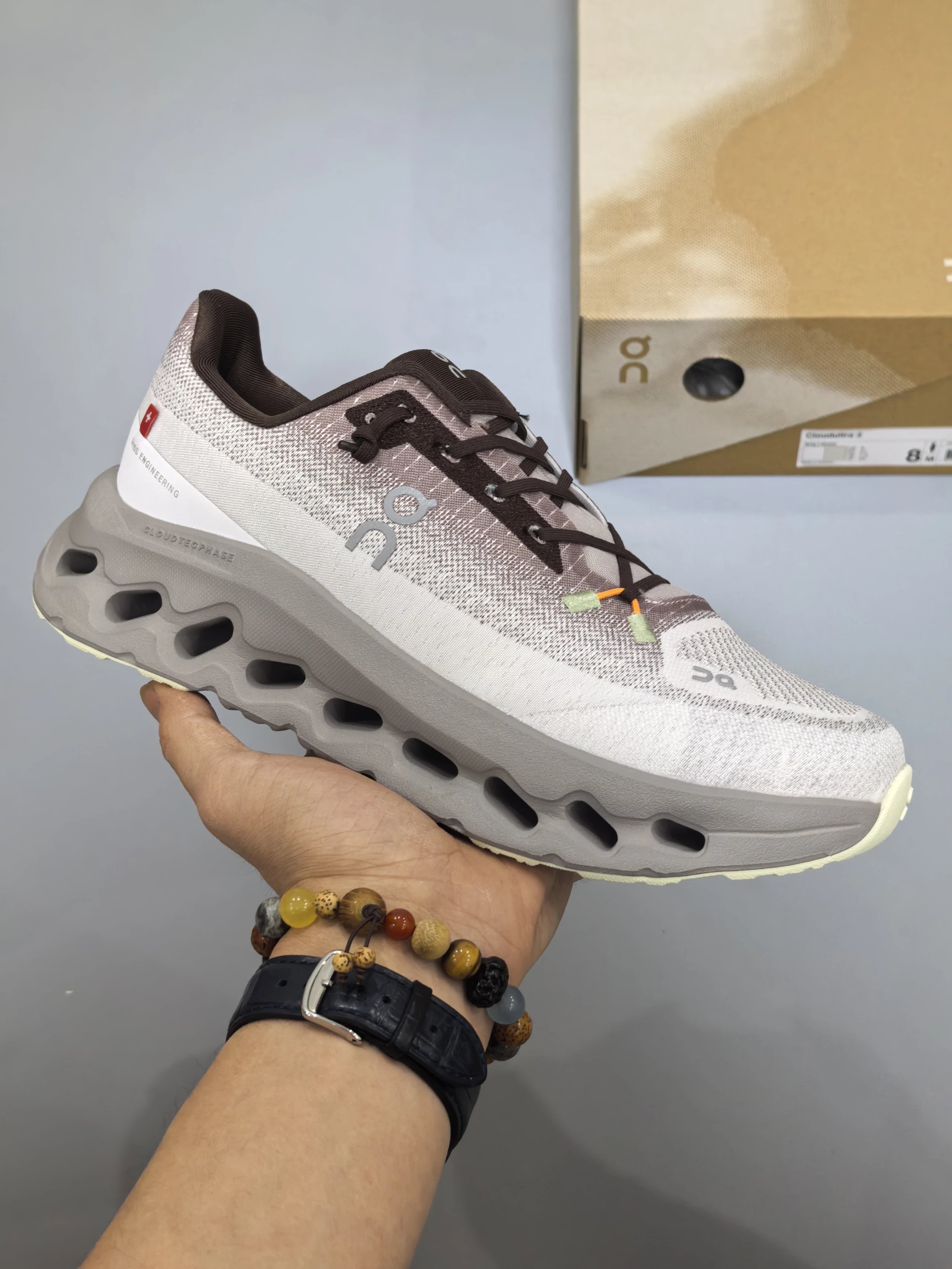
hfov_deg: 30.3
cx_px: 476
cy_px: 634
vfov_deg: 39.7
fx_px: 1760
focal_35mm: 48
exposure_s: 1/50
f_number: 2
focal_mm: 5.75
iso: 200
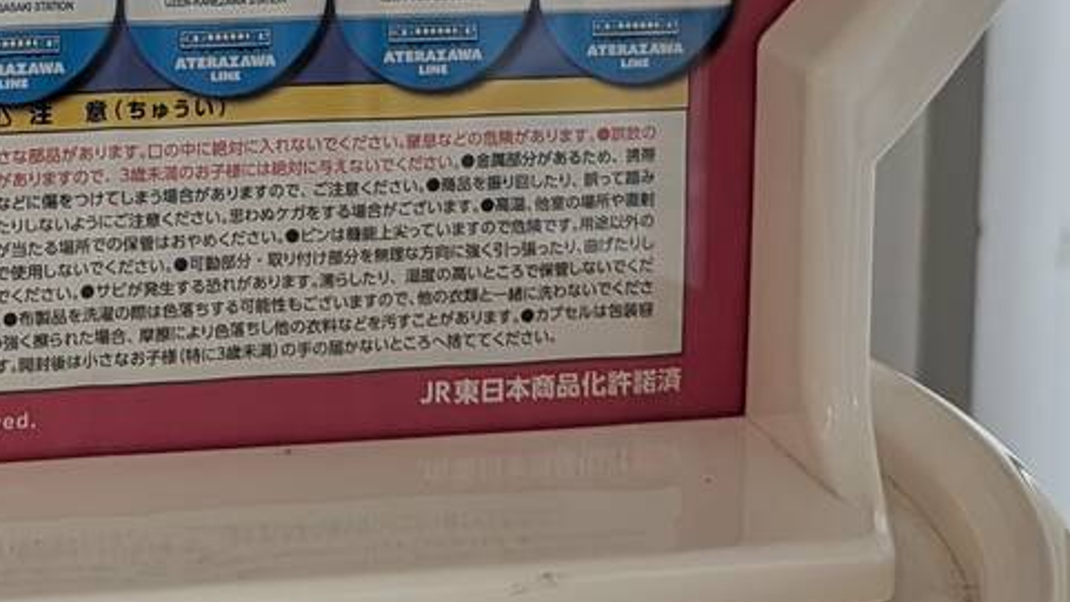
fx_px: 2468
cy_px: -395
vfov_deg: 12.9
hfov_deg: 23.7
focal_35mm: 87
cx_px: 83
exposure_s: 1/470
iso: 202
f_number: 1.68
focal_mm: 6.9
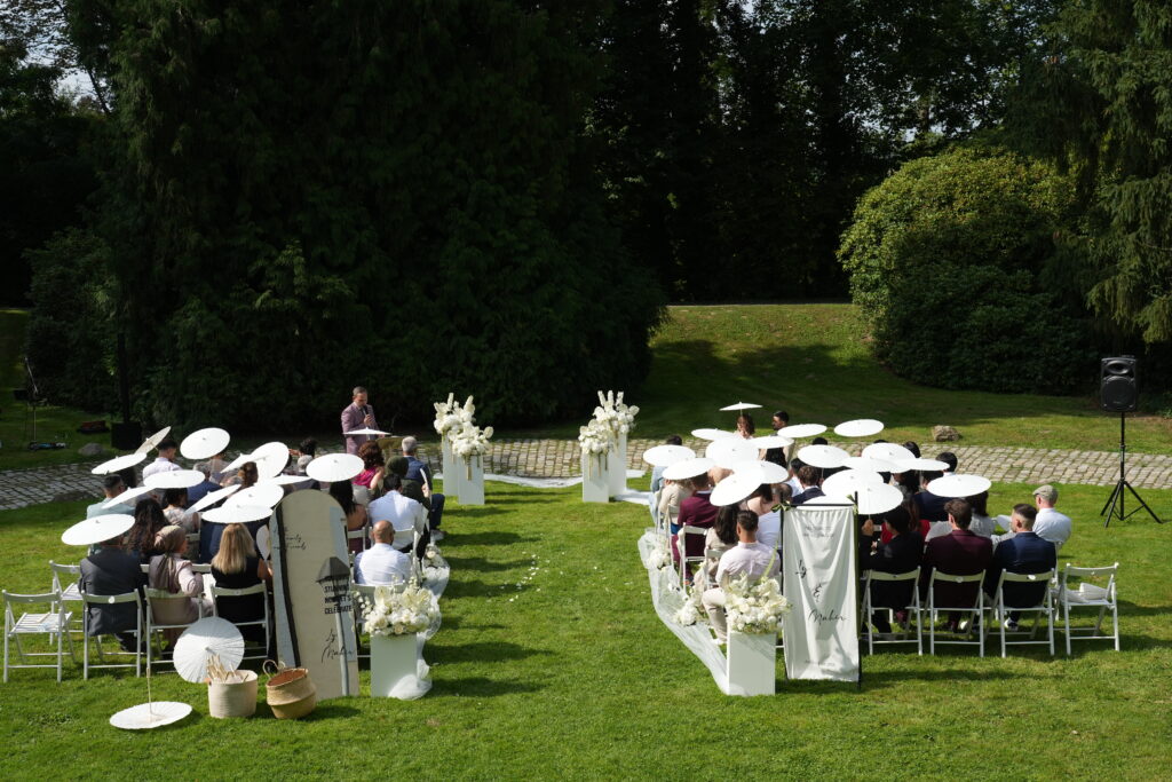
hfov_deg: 46.4
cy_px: 391
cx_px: 586
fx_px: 1367
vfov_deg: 31.9
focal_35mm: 42
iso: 200
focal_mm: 42
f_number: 5.6
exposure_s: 1/800
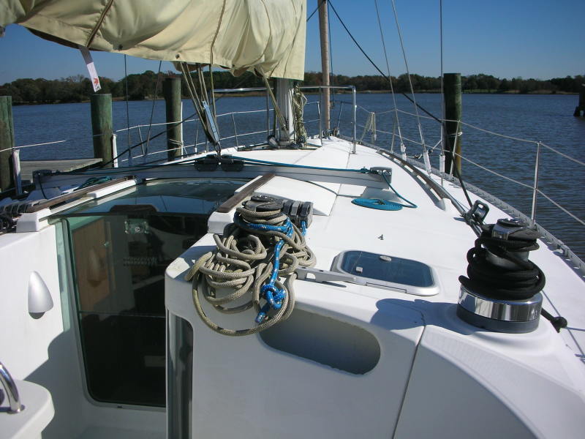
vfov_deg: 40.7
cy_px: 220
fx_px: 591
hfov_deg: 52.6
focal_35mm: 35
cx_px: 292
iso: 50
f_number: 8.5
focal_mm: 5.8
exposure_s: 1/209
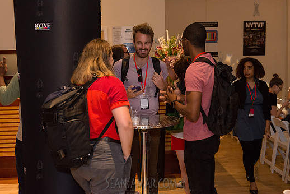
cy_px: 88
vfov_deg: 28.7
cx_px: 148
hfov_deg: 41.9
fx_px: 379
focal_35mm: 47
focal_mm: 42
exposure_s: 1/400
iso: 3200
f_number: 4
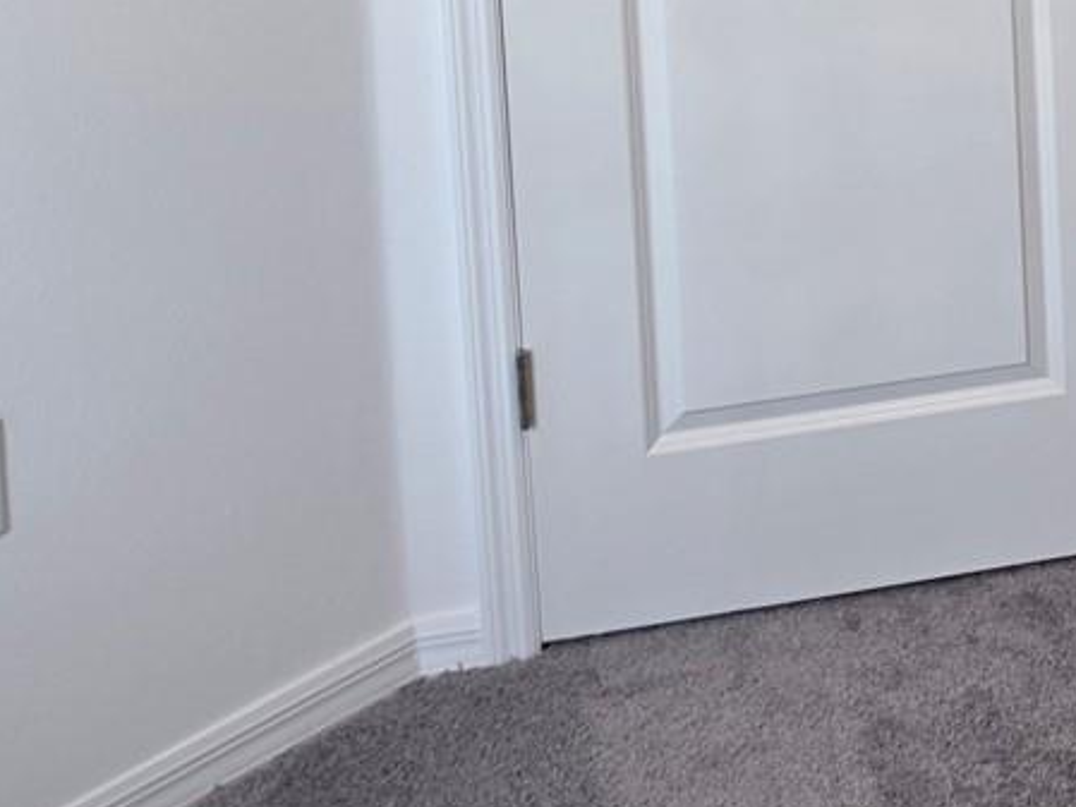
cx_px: 1491
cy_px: -520
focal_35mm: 82
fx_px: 2550
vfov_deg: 16.0
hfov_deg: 21.1
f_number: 1.4
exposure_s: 1/120
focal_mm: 6.5
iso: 80
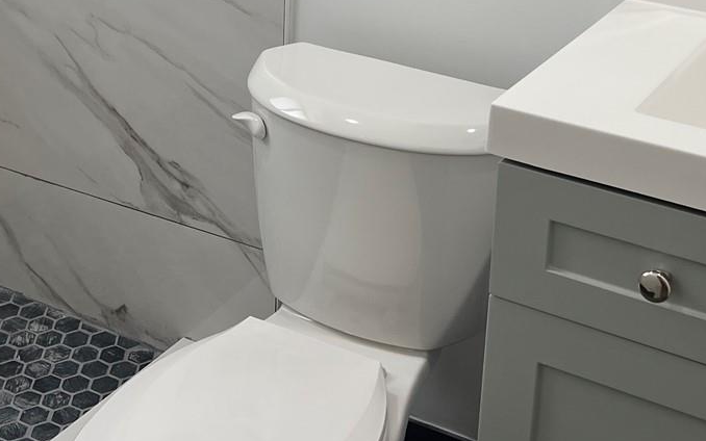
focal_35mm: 65
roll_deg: -2.5
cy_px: -54
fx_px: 1251
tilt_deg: -16.1
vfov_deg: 19.1
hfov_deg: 31.5
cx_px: 342
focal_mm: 5.7
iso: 50
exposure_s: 1/120
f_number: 1.5
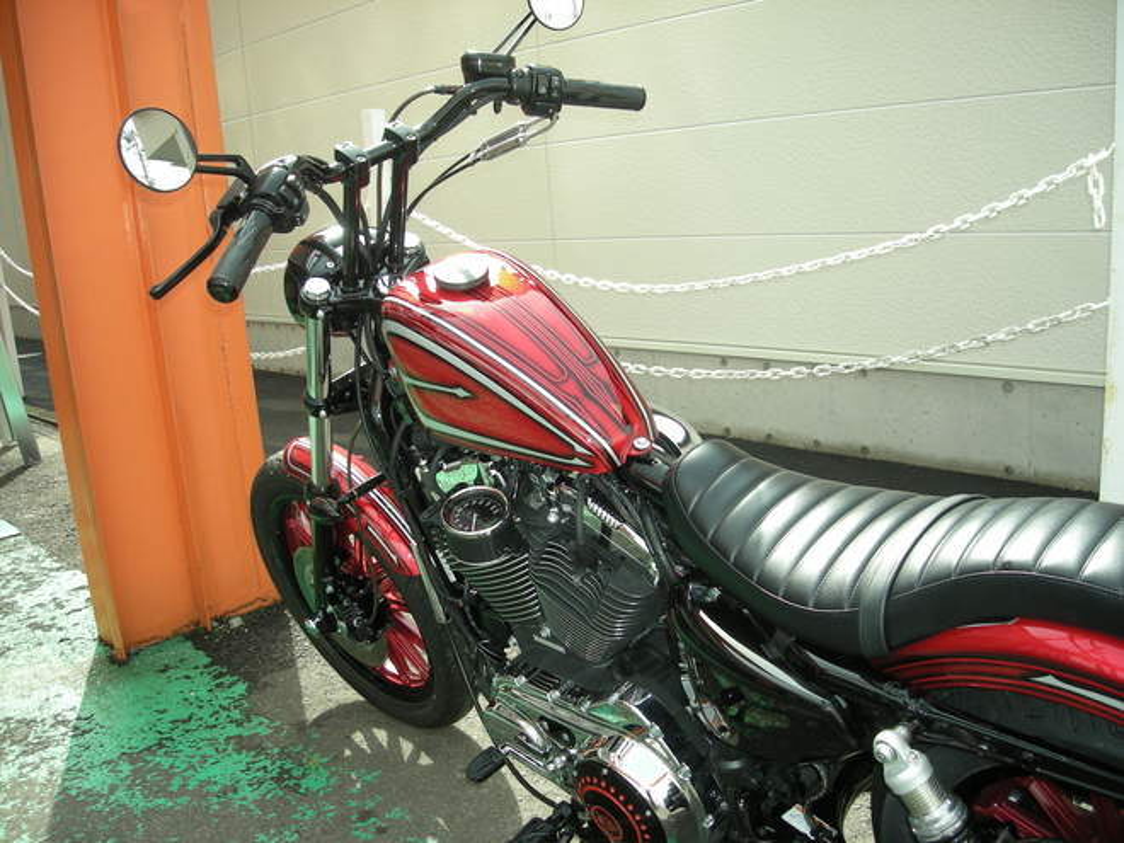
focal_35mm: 35
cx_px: 562
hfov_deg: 52.6
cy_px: 422
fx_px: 1136
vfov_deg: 40.7
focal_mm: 5.7
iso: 72
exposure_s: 1/310
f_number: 2.8
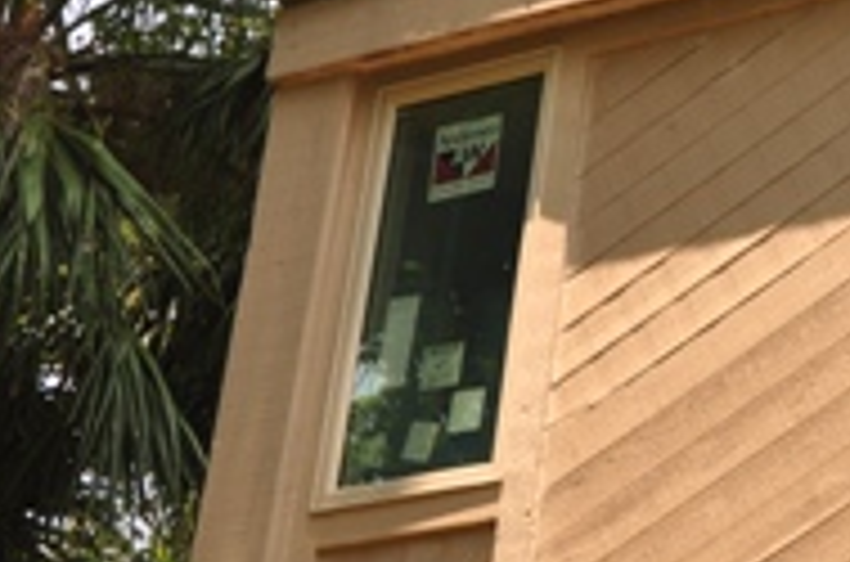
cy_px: 272
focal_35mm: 122
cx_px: 1075
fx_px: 2873
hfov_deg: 16.0
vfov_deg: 11.2
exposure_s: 1/250
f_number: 6.3
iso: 200
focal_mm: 24
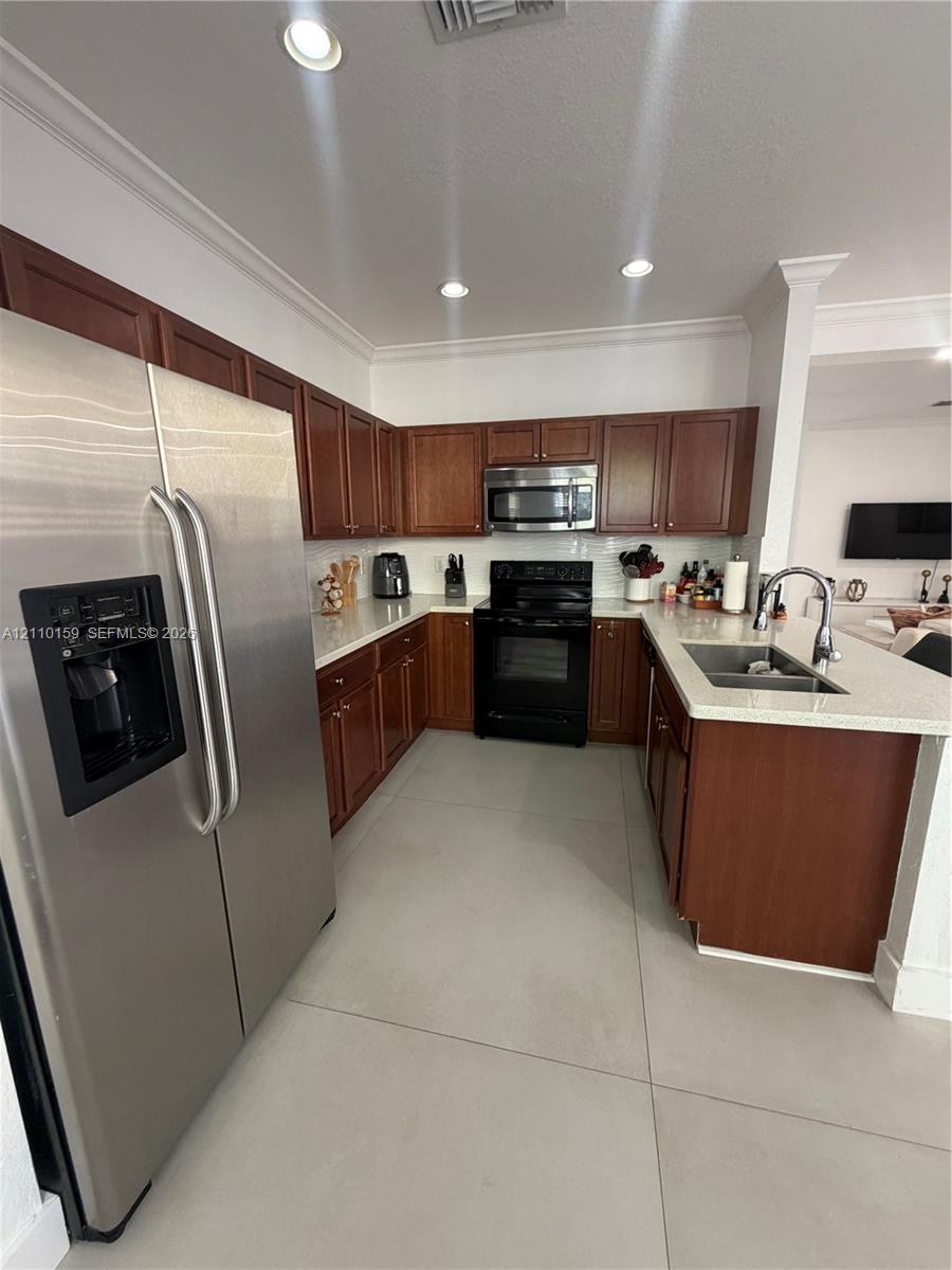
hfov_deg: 85.7
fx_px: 513
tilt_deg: -10.3
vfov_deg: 102.1
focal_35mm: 14
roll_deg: +0.3
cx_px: 476
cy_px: 635
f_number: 2.2
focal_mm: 2.22
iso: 200
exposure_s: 1/60
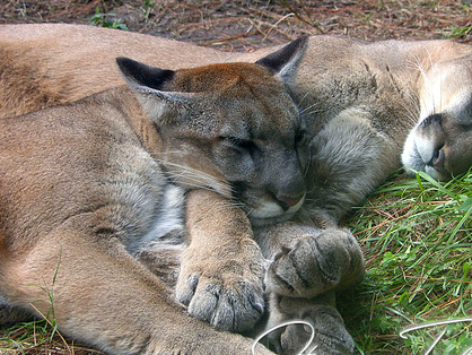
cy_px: 171
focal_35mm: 111
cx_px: 272
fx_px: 1514
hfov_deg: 17.7
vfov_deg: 13.4
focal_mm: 20.7
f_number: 3.2
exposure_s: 1/80
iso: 64
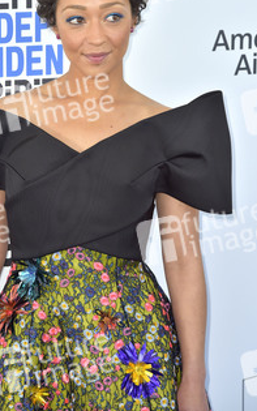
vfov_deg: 10.1
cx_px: 85
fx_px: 2319
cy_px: 170
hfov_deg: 6.3
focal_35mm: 207
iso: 500
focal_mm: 160
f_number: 6.3
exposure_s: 1/320
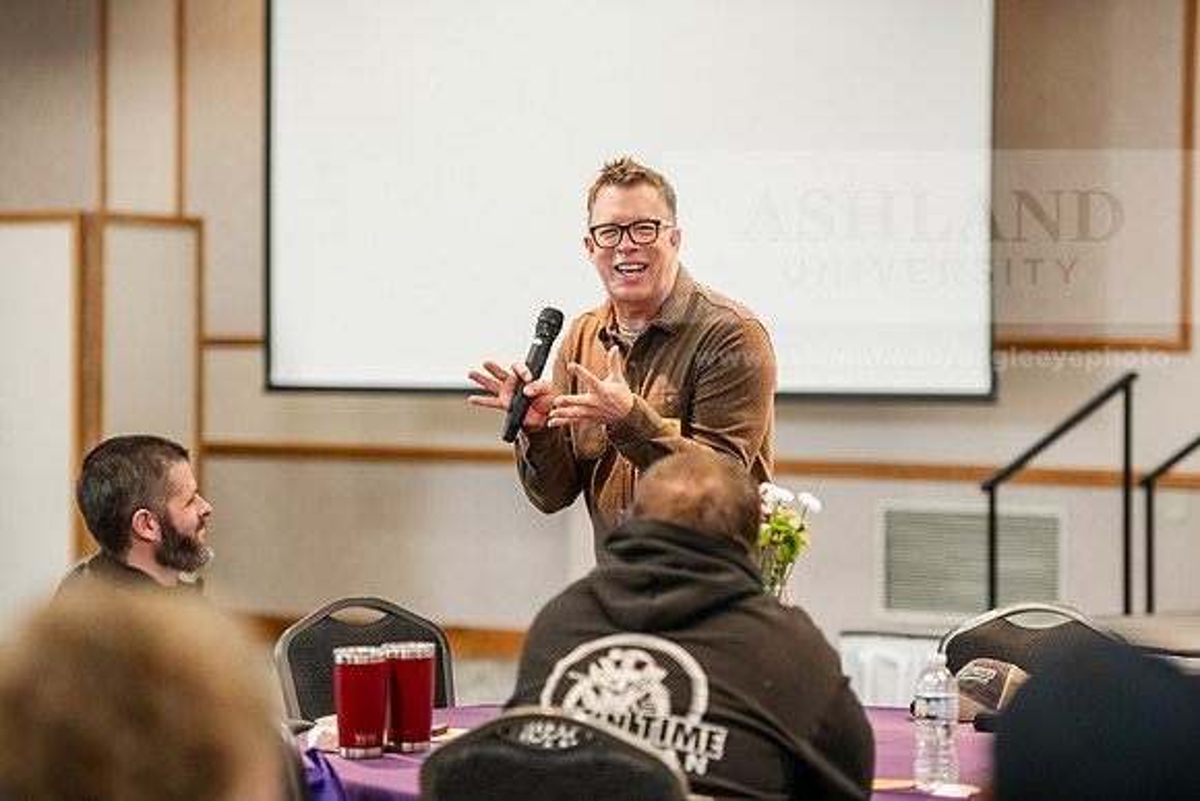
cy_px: 400
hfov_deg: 15.8
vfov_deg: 10.6
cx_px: 600
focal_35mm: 130
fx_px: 4334
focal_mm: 130
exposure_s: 1/200
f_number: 3.2
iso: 2000
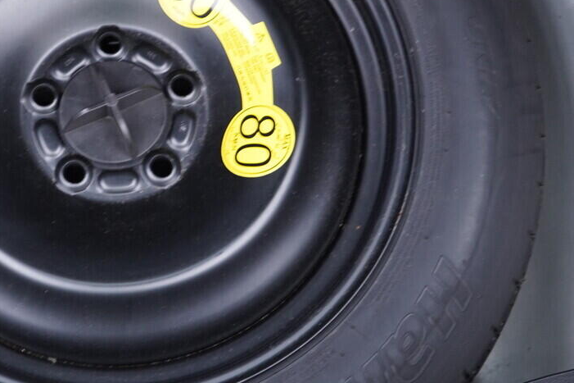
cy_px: 121
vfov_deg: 18.4
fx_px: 1180
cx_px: 129
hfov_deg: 26.9
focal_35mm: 74
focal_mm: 24
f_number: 2.8
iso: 500
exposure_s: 1/40
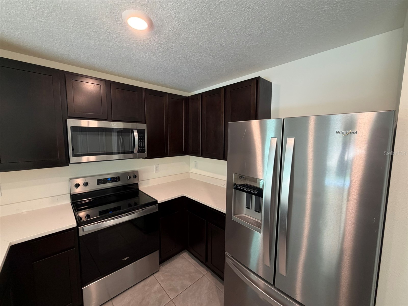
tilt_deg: -4.4
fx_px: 165
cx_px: 204
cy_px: 153
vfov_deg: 85.7
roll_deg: +0.5
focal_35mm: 14
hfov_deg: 102.1
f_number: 2.2
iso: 200
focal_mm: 2.22
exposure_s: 1/60
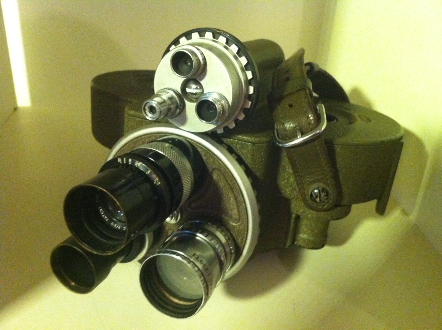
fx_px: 446
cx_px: 221
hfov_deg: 52.7
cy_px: 165
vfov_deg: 40.6
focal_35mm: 35
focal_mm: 3.85
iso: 800
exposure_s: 1/15
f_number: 2.8
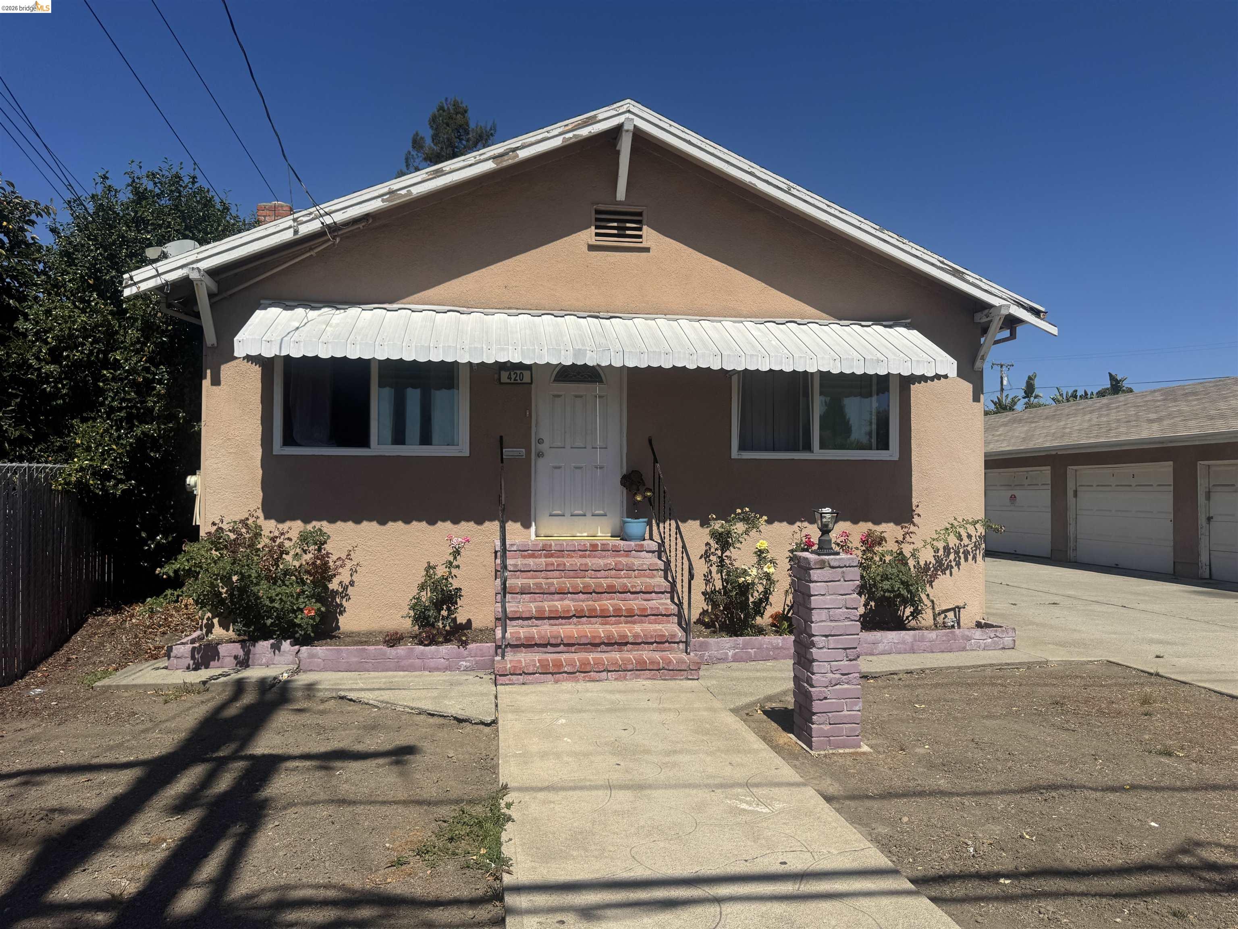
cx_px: 619
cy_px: 464
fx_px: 858
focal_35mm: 24
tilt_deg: +1.8
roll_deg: -1.0
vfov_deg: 56.8
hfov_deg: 71.6
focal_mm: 6.76
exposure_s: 1/7937
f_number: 1.78
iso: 80
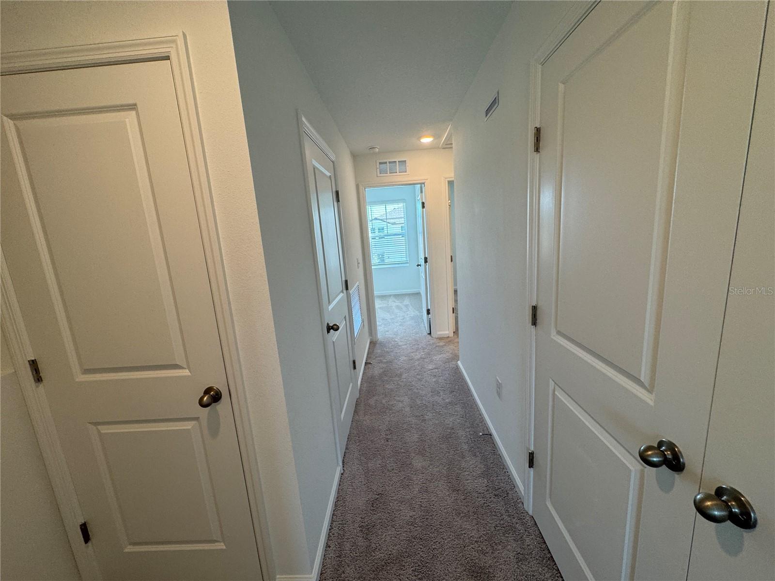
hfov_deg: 102.1
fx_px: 313
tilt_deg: -9.6
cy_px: 290
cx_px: 388
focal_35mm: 14
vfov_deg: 85.7
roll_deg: +4.7
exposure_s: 1/120
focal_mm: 2.22
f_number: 2.2
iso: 125
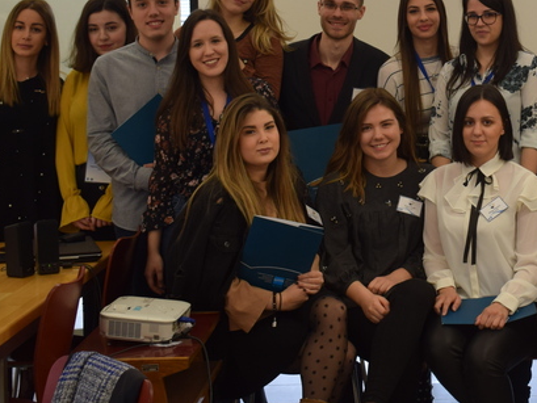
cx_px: 532
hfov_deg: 21.0
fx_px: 1400
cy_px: 58
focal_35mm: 90
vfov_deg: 16.2
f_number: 4.5
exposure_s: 1/80
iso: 400
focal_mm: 25
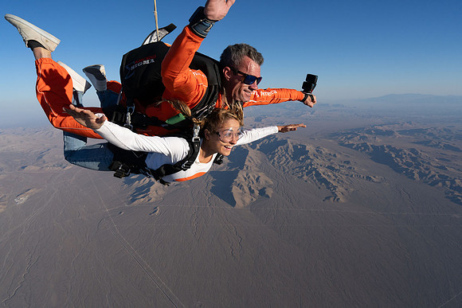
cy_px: 154
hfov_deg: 73.7
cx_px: 231
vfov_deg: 53.2
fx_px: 308
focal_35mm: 24
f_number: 9
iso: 800
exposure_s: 1/2000
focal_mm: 24
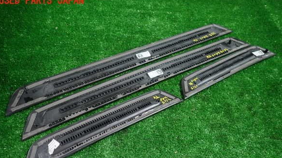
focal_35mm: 28
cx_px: 141
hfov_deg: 67.9
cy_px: 103
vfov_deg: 41.0
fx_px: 209
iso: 200
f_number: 2
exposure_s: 1/30
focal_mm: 4.5
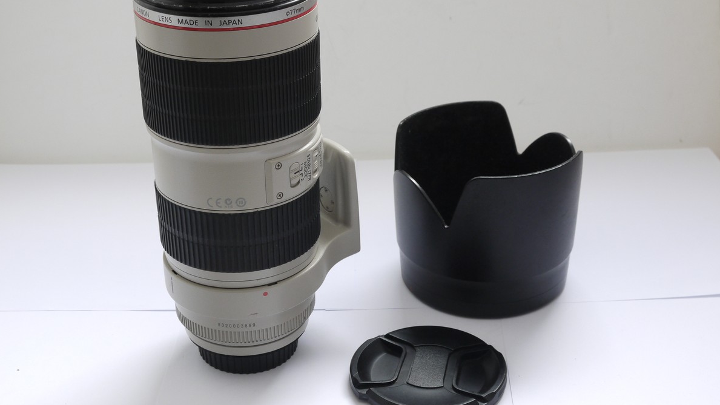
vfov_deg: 21.8
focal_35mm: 55
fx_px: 1050
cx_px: 359
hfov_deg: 37.8
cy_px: 183
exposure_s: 1/30
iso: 400
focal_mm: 25
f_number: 10
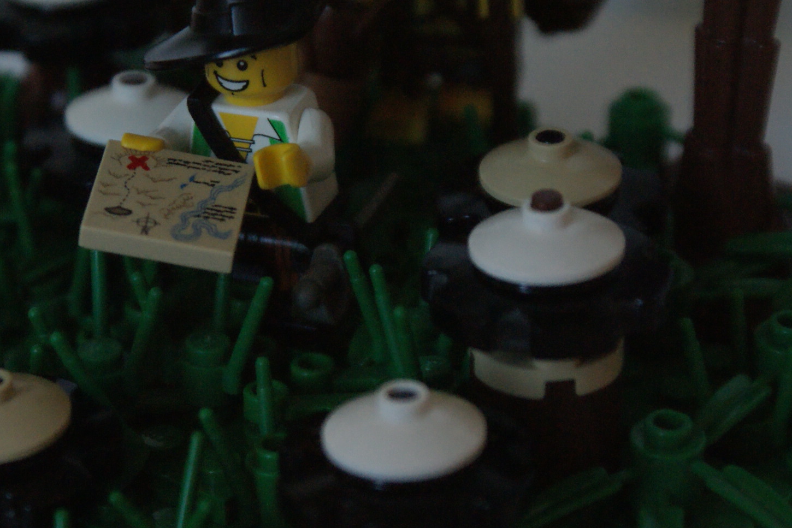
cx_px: 410
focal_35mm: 139
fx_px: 3058
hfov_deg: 14.8
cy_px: 201
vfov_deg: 9.9
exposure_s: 1/100
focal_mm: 70
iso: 1600
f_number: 5.6
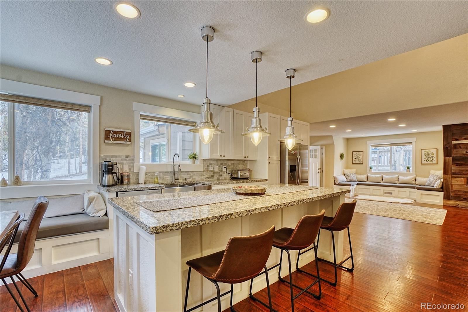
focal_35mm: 15
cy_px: 156
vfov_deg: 77.3
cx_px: 234
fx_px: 195
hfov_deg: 100.4
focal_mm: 10
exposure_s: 1/15
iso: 640
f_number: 10
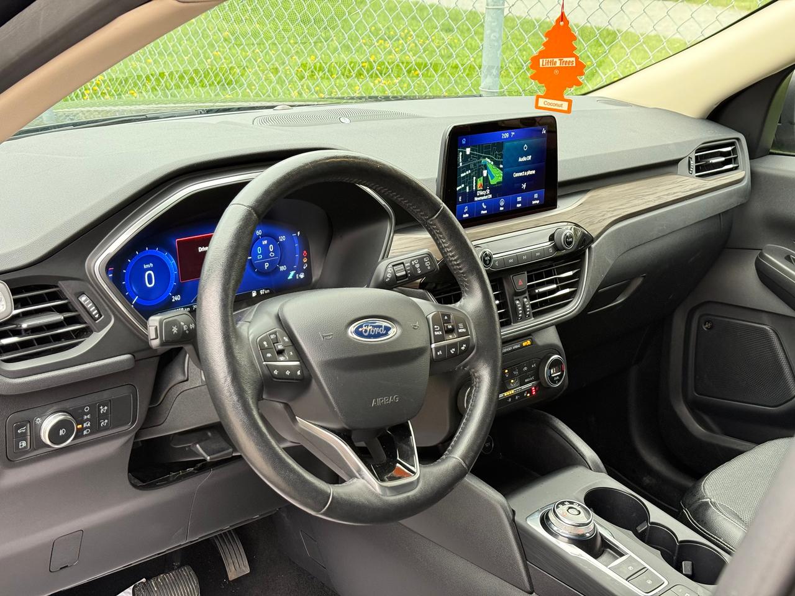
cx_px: 398
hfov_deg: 39.7
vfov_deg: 30.3
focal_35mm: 48
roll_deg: -1.8
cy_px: 298
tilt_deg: -20.8
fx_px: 1102
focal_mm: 6.76
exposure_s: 1/60
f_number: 1.78
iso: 200
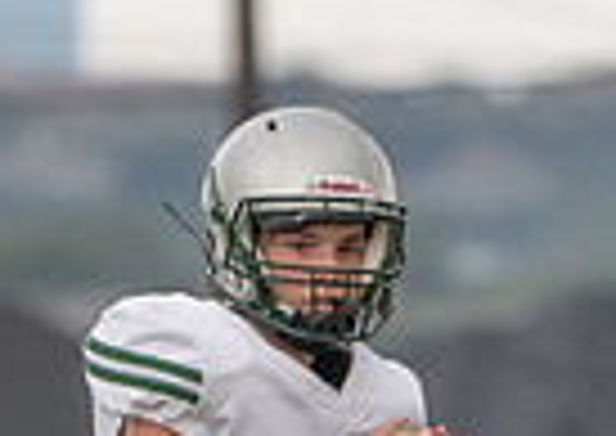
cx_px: 410
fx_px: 32061
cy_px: 664
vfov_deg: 0.8
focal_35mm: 1838
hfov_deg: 1.1
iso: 800
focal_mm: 291
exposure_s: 1/1000
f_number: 5.6
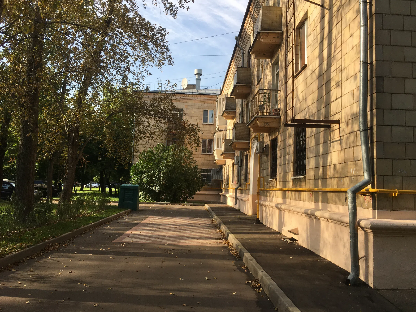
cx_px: 208
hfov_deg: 61.7
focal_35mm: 29
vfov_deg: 48.2
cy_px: 156
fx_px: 349
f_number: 2.2
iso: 25
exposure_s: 1/686
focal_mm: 4.15
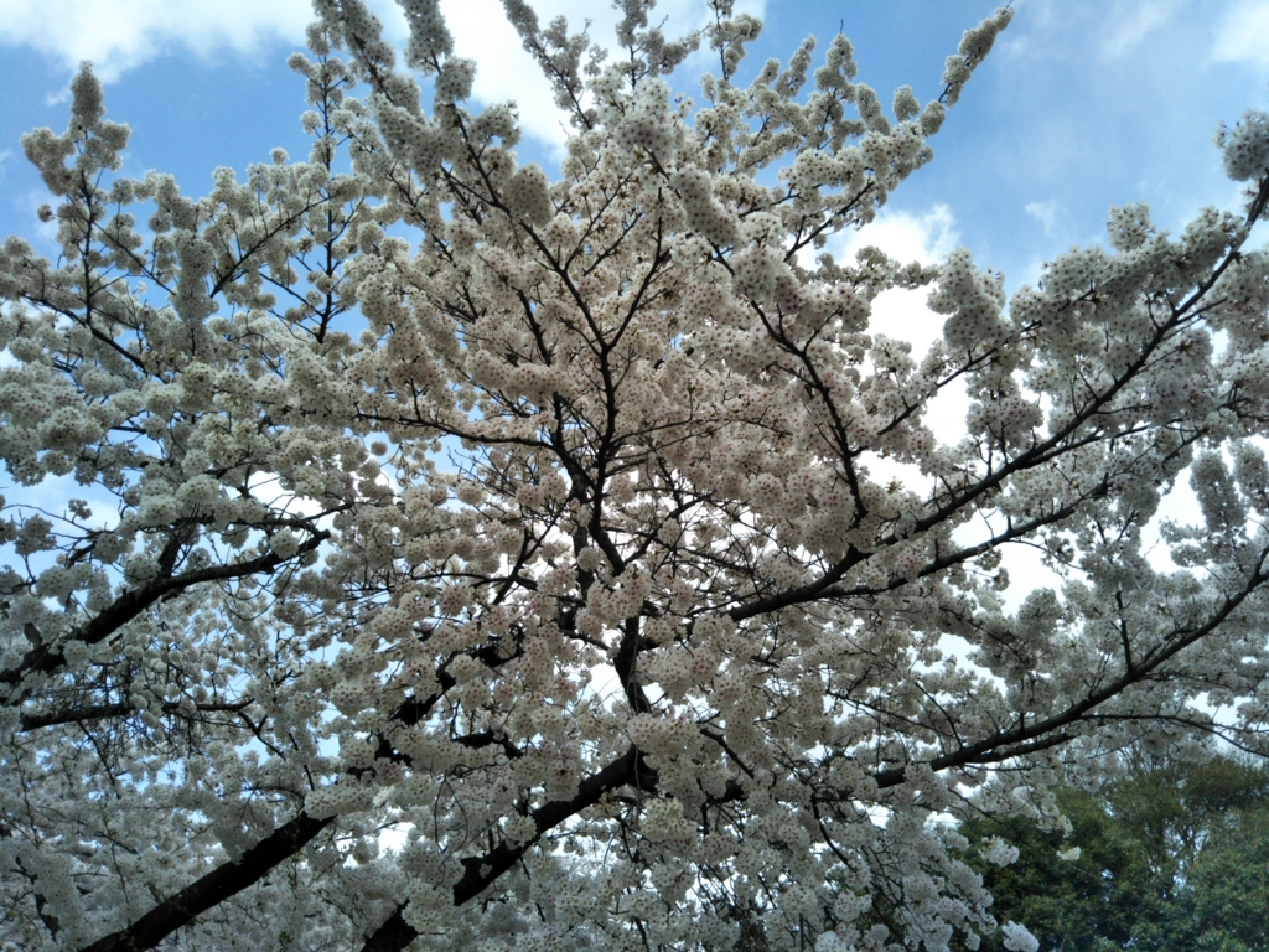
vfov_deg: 46.8
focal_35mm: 30
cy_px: 476
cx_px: 634
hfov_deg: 60.0
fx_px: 1100
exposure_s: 1/697
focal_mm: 4
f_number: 2.2
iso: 27
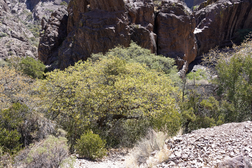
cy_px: 84
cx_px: 126
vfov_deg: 46.4
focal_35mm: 28
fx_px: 196
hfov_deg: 65.5
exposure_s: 1/100
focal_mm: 28
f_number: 8
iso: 100
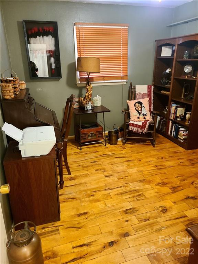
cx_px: 99
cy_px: 132
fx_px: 198
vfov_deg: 67.3
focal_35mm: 26
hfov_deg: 53.1
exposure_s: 1/40
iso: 640
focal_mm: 5.4
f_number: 1.8
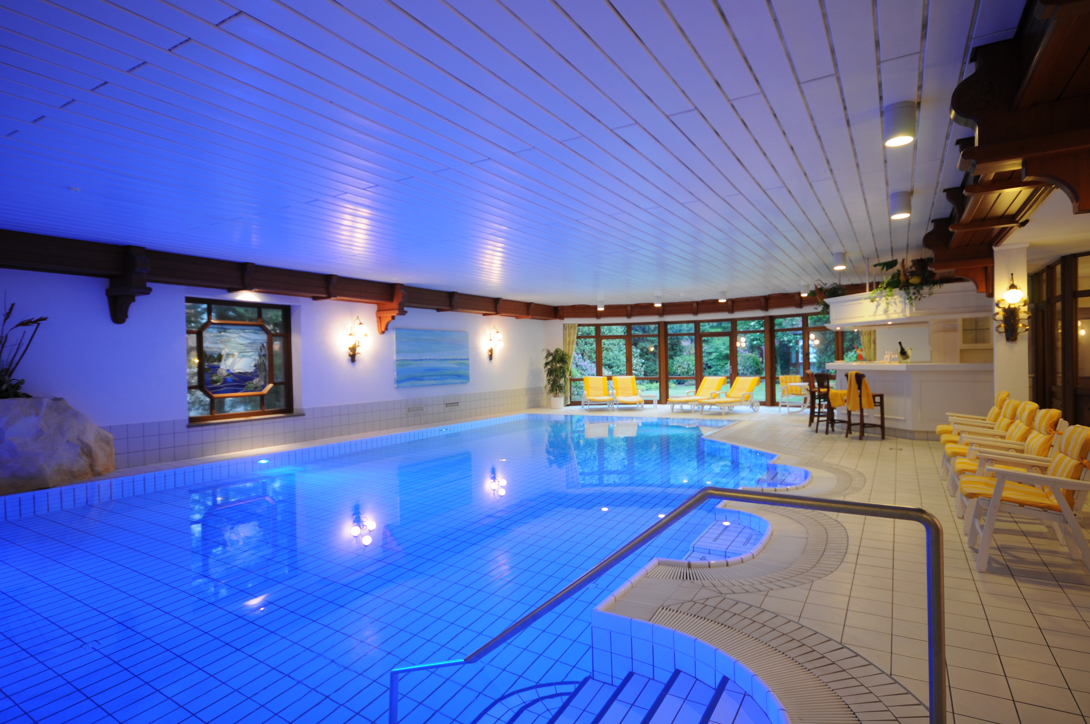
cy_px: 362
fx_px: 590
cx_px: 545
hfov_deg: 85.5
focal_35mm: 20
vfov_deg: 63.1
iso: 250
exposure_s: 1/2.5
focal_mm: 13
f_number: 5
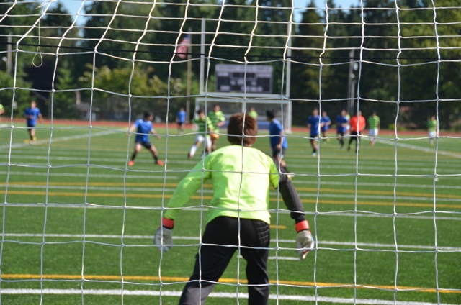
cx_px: 230
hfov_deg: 19.5
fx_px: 1342
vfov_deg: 13.0
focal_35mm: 105
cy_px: 152
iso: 400
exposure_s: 1/1600
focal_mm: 70
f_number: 6.3
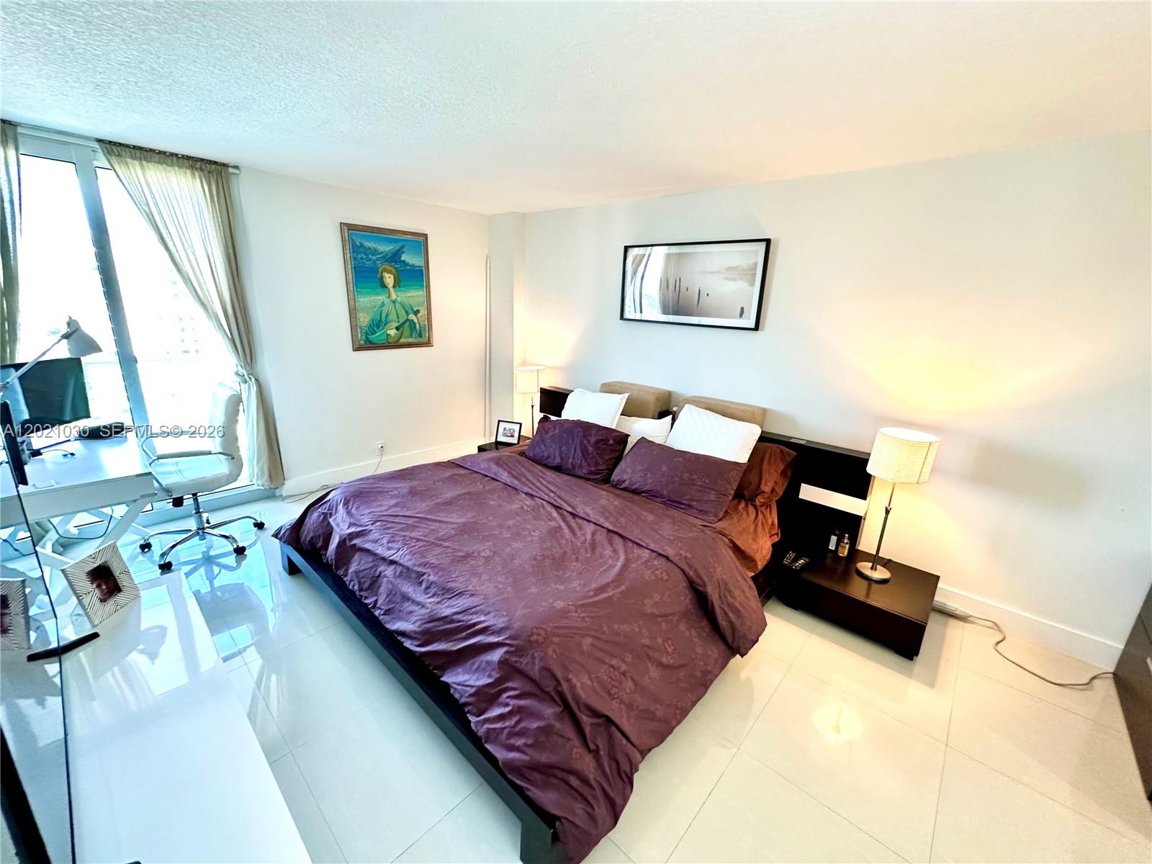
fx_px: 466
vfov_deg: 85.7
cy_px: 432
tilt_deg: -15.2
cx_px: 576
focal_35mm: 14
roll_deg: -2.5
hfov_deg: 102.1
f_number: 2.2
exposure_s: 1/60
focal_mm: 2.22
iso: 250
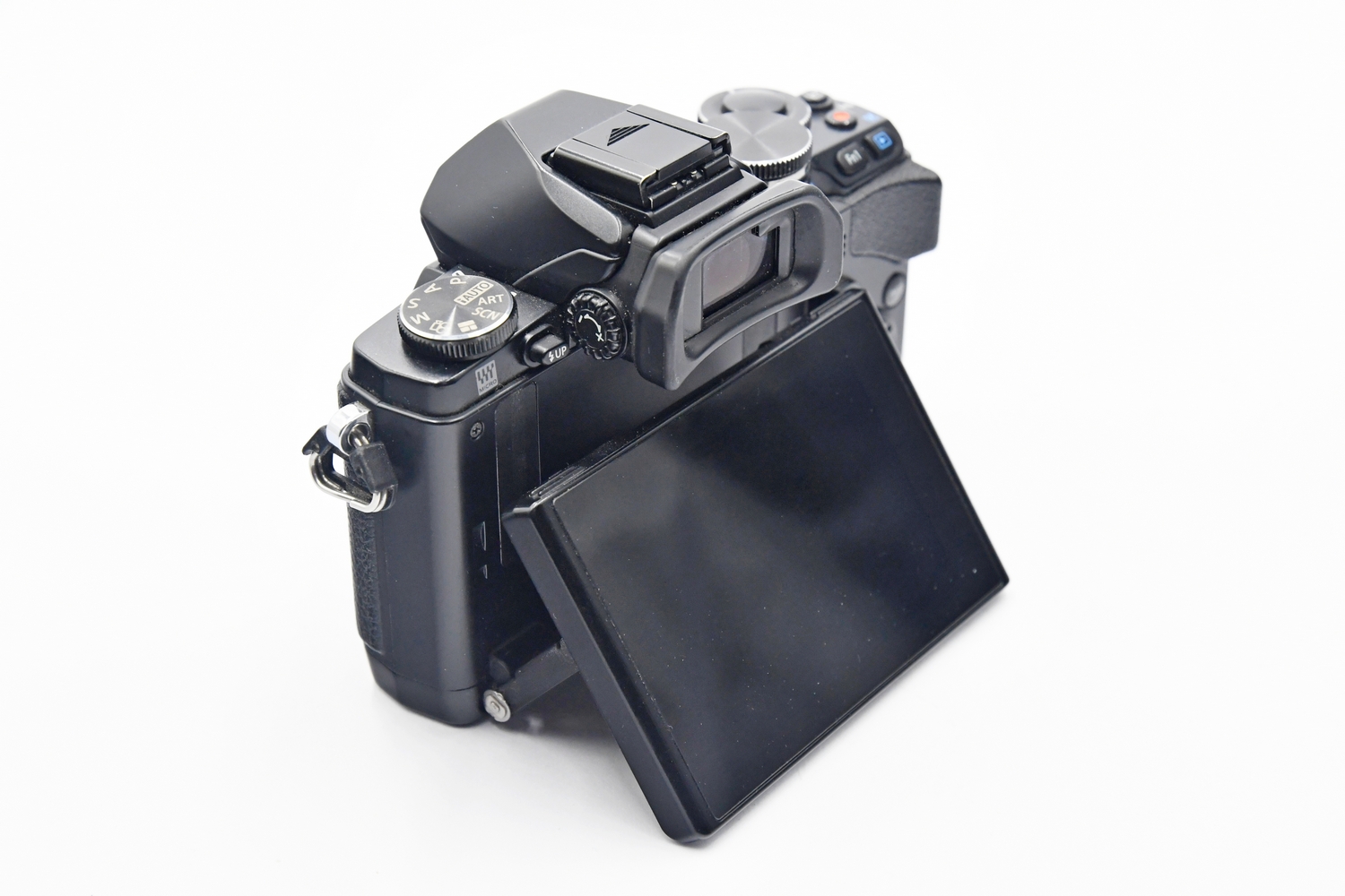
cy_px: 448
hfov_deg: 29.2
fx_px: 2578
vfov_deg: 19.7
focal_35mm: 69
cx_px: 672
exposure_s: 1/125
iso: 1600
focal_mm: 46
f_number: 7.1
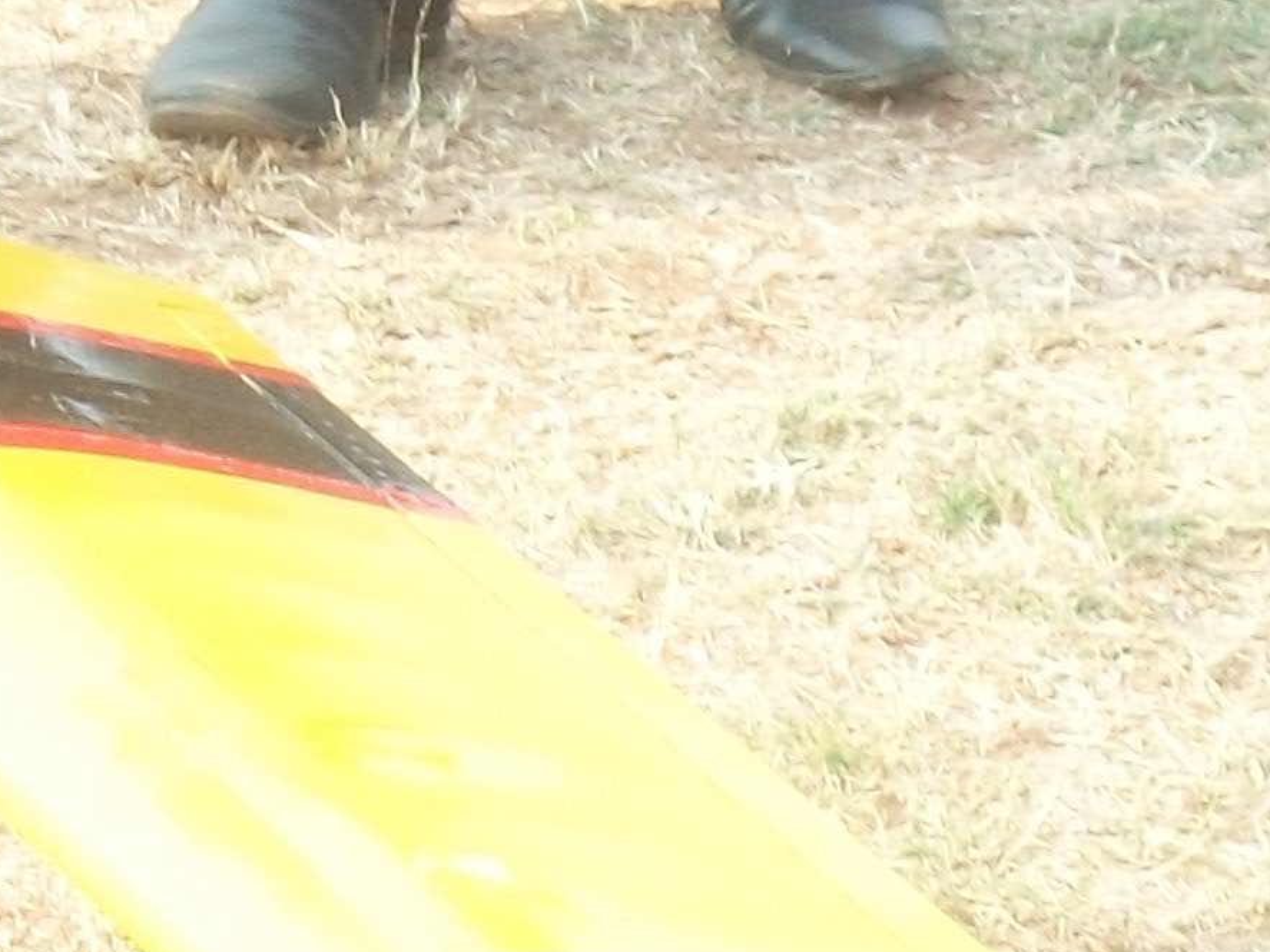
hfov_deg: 6.2
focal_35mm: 318
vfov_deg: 4.7
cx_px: 528
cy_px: 1208
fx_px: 11665
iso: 80
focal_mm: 13.7
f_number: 4.6
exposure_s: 1/100
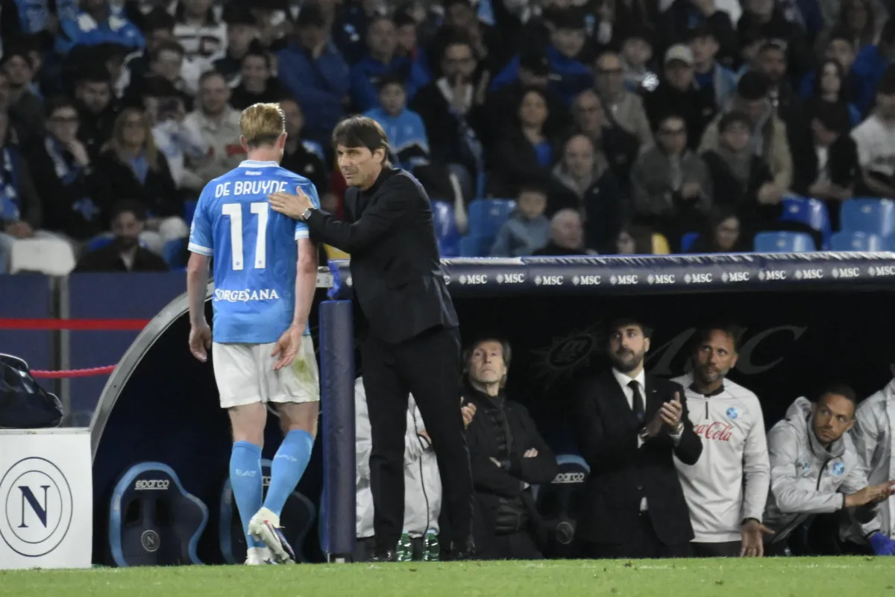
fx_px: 14915
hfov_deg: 3.4
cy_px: 298
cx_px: 448
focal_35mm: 600
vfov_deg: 2.3
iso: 7200
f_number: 5.6
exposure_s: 1/800
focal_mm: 400
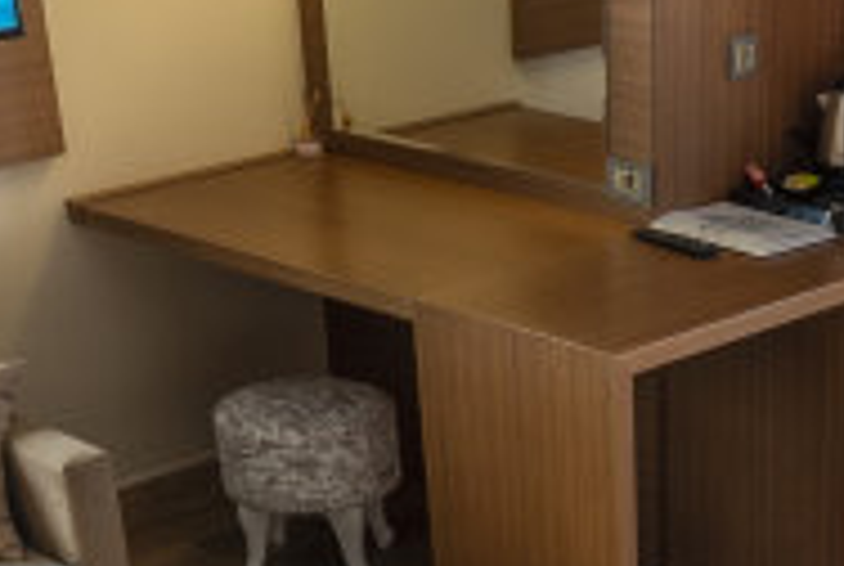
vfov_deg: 13.7
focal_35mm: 87
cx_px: 673
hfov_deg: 23.0
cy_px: 1078
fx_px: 2043
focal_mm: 16
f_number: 4
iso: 50
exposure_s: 1/25
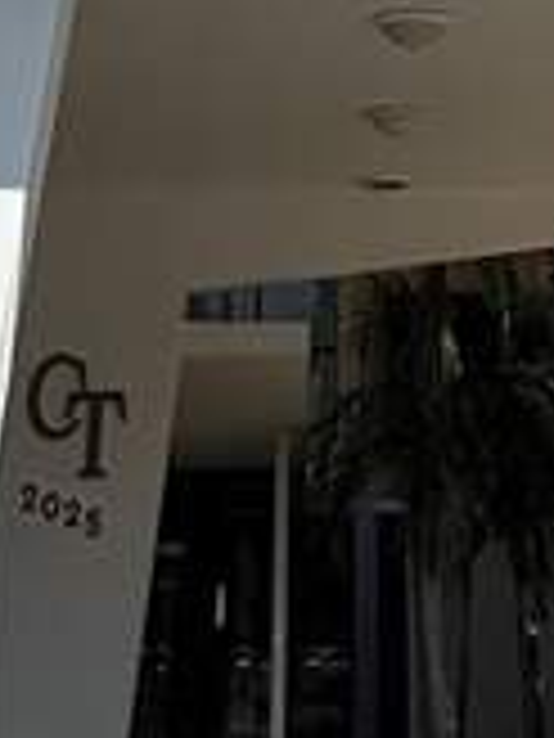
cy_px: -891
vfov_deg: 15.4
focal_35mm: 91
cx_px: 338
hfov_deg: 16.2
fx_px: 1942
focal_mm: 2.22
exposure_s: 1/3289
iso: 50
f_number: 2.2
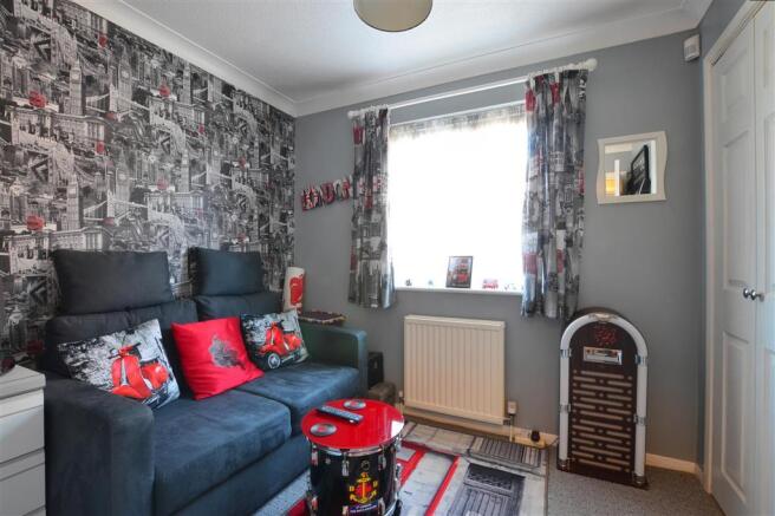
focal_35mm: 15
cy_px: 258
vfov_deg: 77.3
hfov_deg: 100.4
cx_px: 388
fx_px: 323
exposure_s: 3
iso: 400
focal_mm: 10
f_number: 11
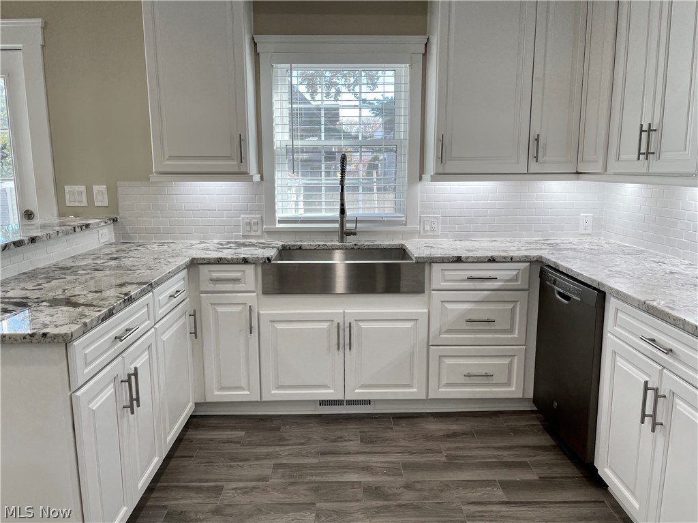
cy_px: 262
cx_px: 349
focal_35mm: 26
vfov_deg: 53.0
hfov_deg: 67.3
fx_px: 524
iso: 32
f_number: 1.6
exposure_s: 1/124
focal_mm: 5.1
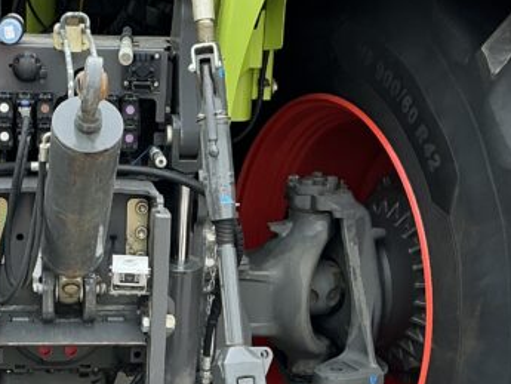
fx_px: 1226
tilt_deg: -15.8
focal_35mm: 83
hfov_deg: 23.3
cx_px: 124
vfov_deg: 17.7
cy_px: 302
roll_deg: -3.2
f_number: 1.8
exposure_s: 1/122
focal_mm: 3
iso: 25
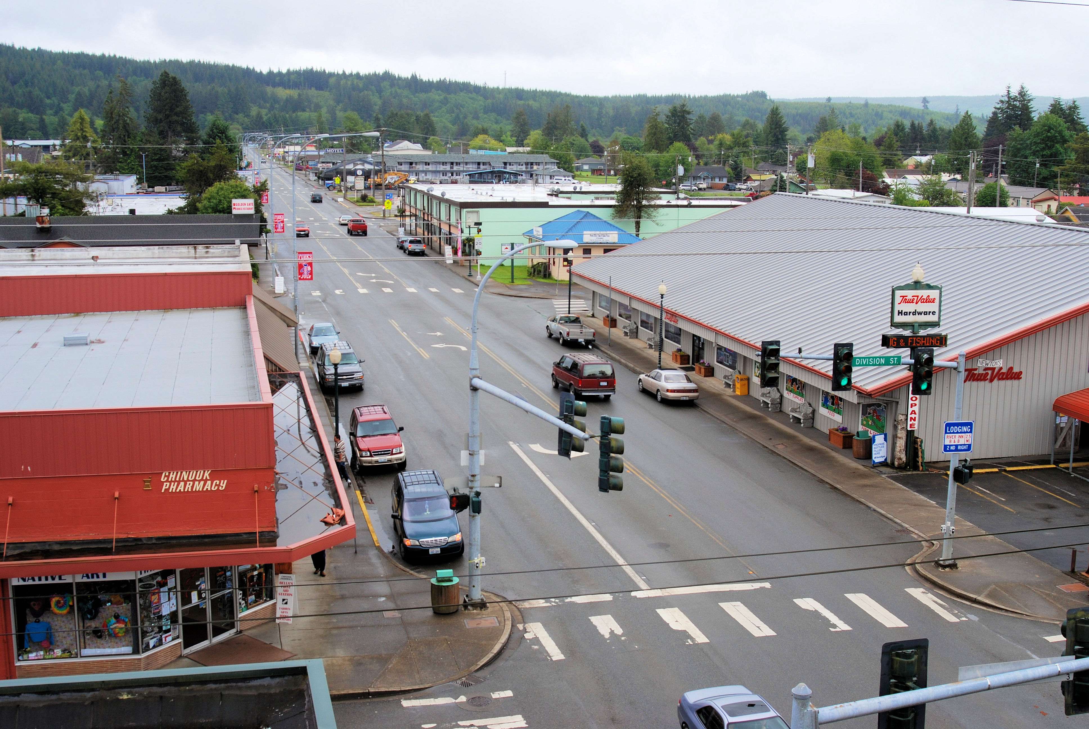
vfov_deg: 32.0
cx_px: 544
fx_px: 1272
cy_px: 364
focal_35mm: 42
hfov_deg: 46.3
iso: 100
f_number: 7.1
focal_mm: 28
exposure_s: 1/200
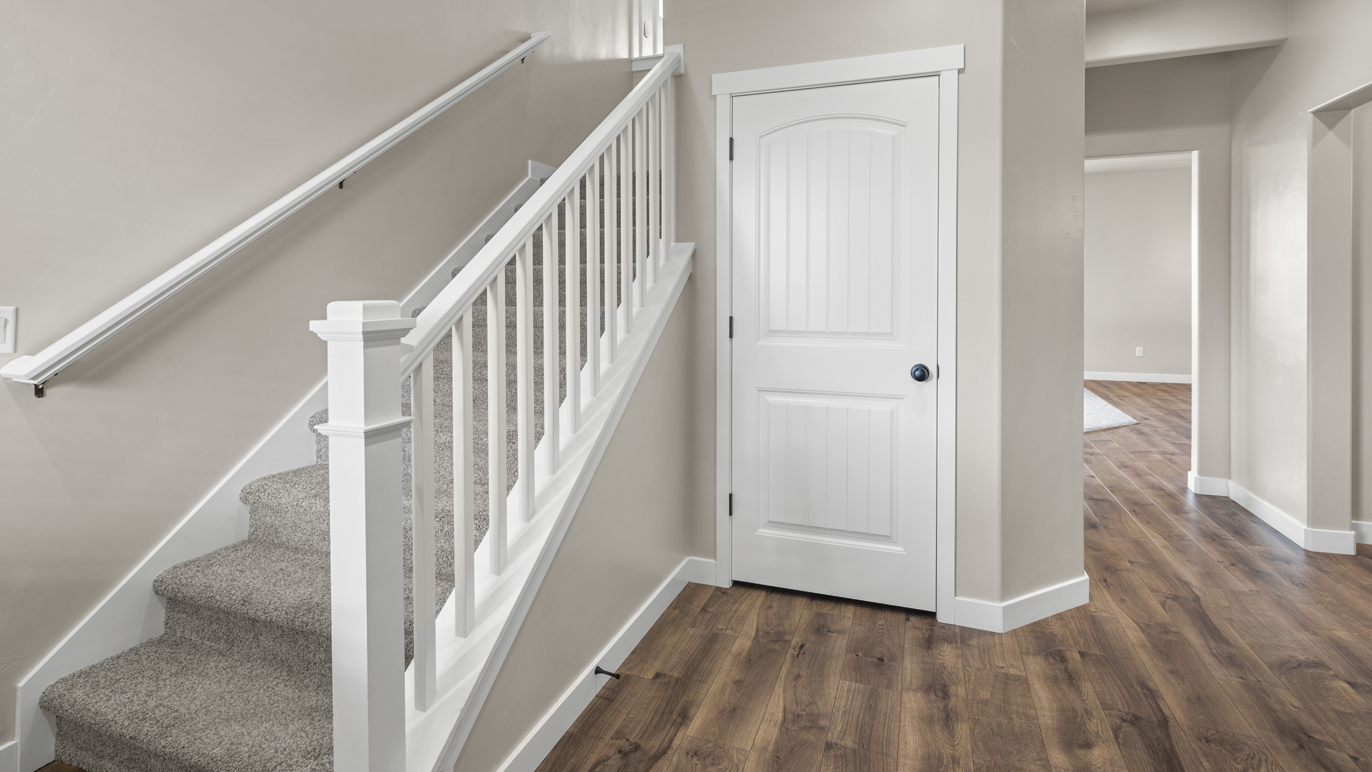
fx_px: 618
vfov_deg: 62.9
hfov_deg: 95.9
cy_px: 282
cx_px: 698
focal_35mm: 17
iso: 500
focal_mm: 15
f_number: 8
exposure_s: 1.3
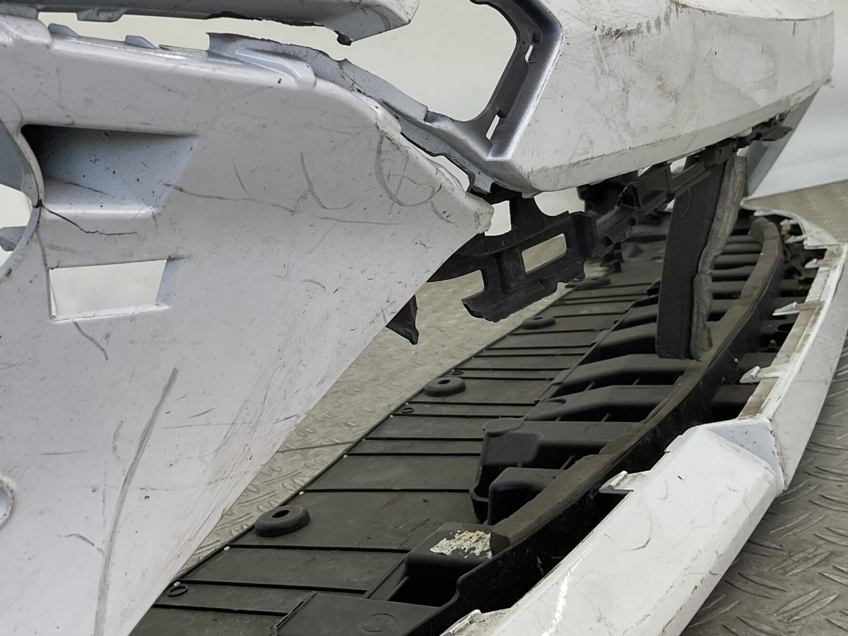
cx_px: 382
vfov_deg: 33.9
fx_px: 1029
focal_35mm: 42
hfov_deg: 44.7
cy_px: 186
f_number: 1.8
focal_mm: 3
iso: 16
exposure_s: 1/144
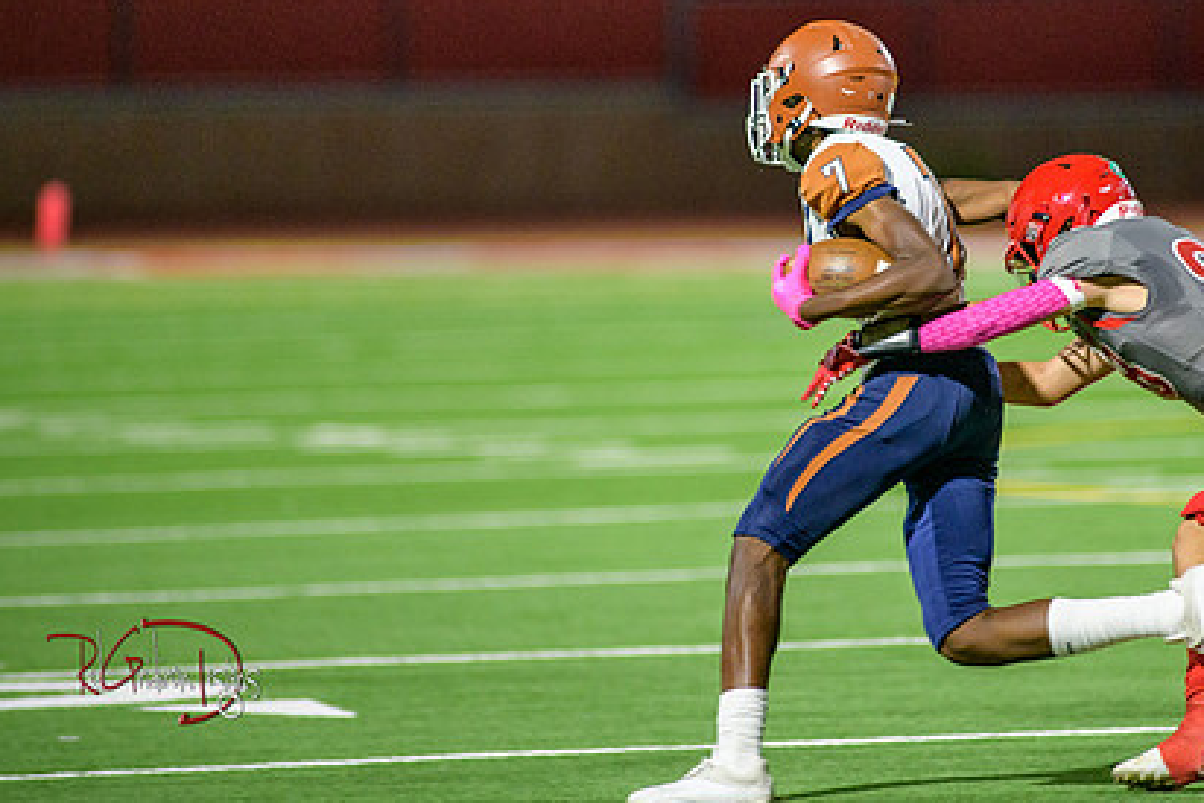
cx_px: 818
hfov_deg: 4.9
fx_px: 14118
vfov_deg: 3.3
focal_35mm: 422
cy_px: 250
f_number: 2.8
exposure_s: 1/500
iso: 2000
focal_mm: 300
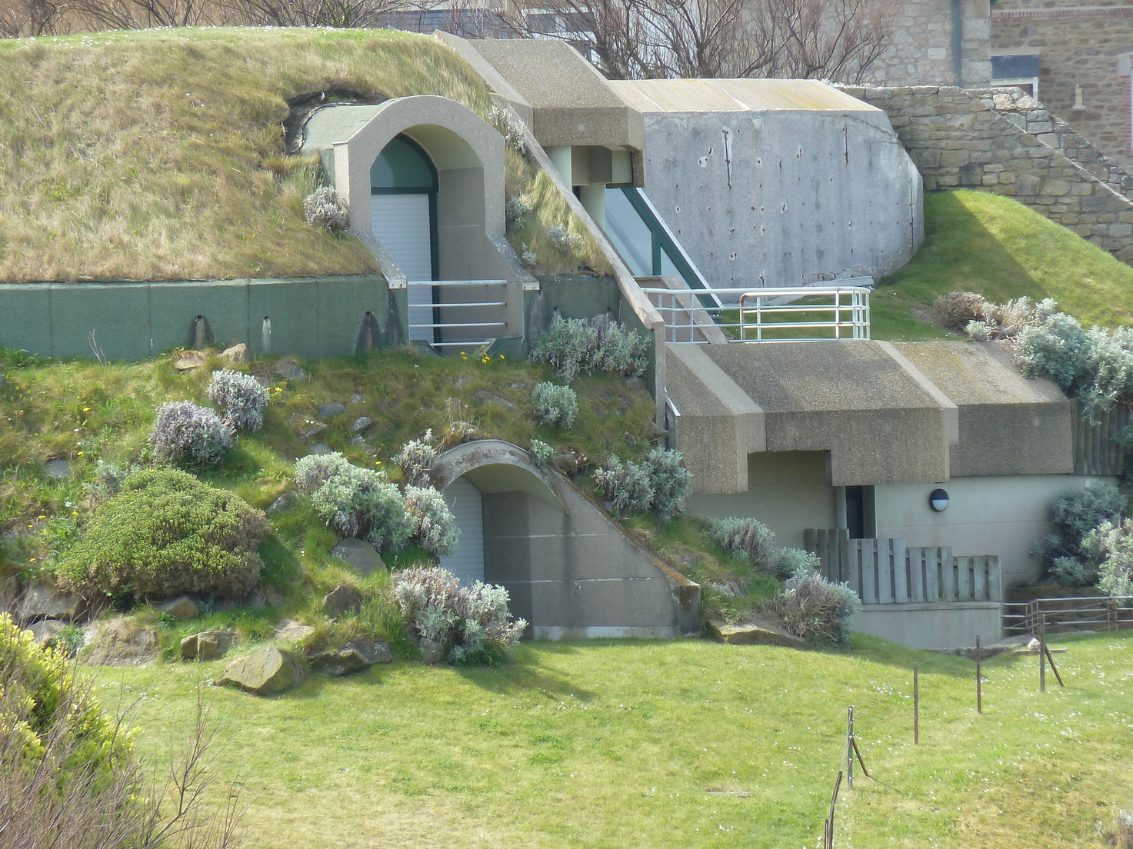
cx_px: 581
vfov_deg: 4.1
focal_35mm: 364
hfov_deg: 5.4
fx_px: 11911
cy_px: 402
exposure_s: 1/125
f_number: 4.9
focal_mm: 49.2
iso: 100
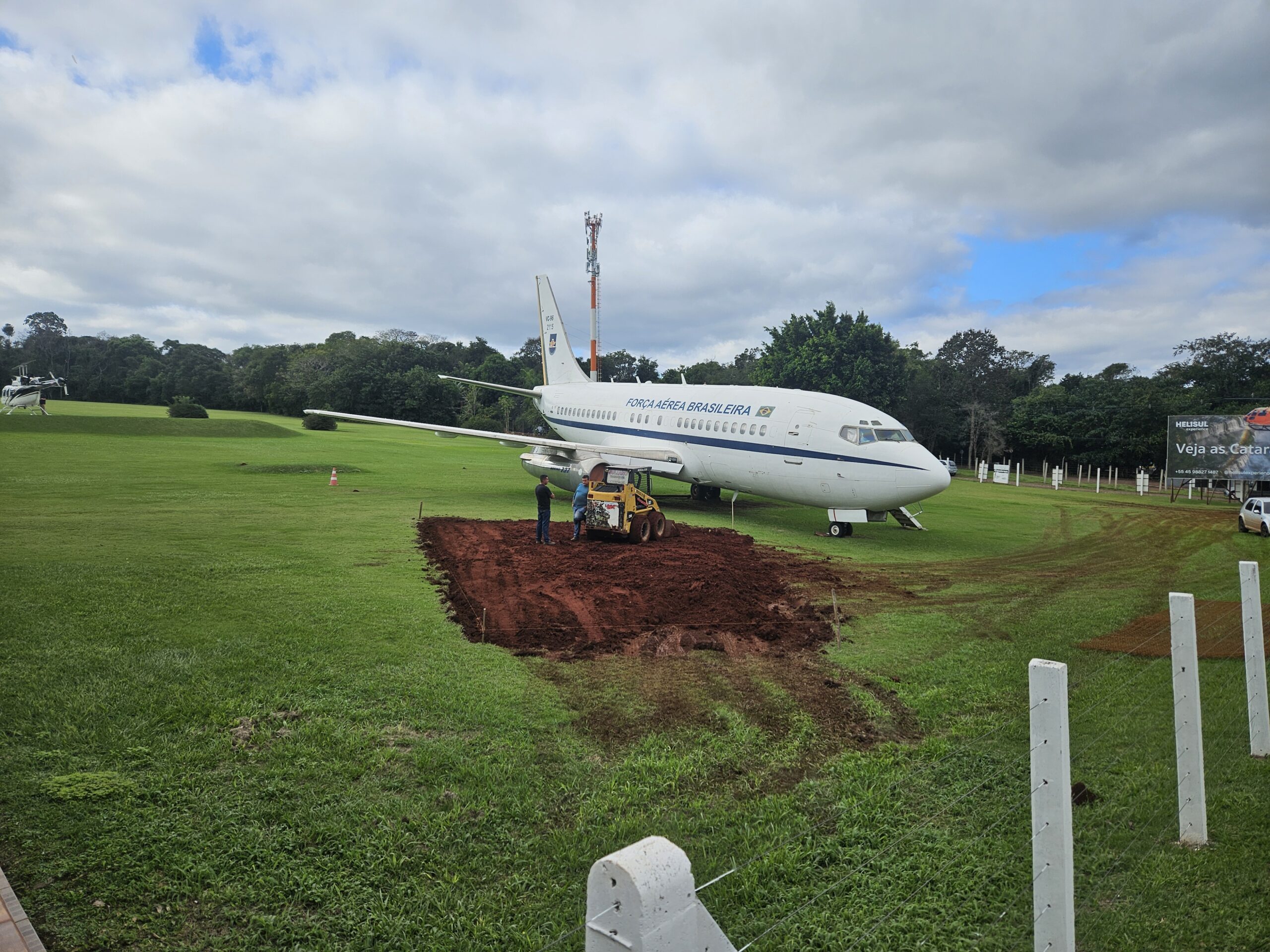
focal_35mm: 23
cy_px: 476
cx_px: 635
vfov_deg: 58.9
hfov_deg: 73.9
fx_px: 844
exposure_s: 1/1869
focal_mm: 5.4
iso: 25
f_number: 1.8
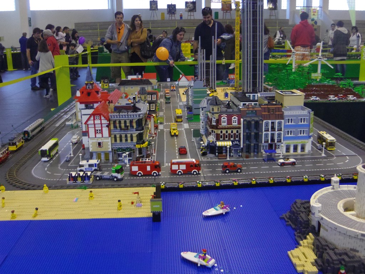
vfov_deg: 40.7
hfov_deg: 52.6
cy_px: 137
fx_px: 369
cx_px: 182
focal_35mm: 35
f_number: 4.3
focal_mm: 6.5
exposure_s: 1/30
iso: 400
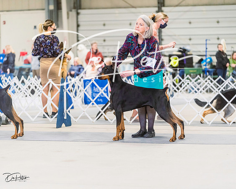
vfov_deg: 11.4
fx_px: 944
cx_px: 118
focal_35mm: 135
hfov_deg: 14.3
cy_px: 94
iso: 4000
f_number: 2.8
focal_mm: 120
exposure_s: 1/160
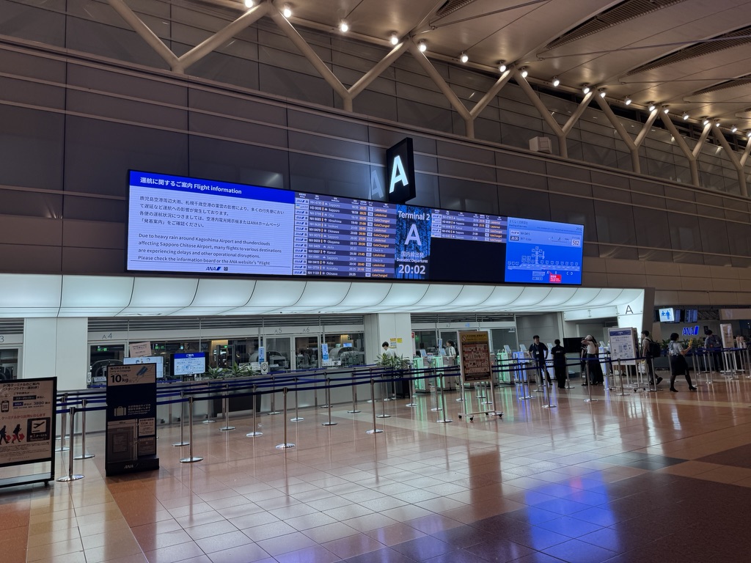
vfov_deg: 56.8
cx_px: 376
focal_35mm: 24
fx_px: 521
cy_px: 282
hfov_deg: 71.6
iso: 64
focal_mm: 6.76
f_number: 1.78
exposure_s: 1/121
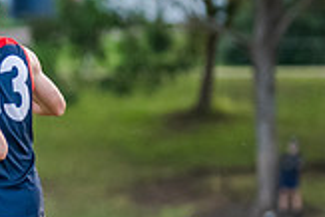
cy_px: 114
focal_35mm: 824
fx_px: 7445
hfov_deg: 2.5
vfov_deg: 1.7
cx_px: -237
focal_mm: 195
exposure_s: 1/1600
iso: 2000
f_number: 2.8
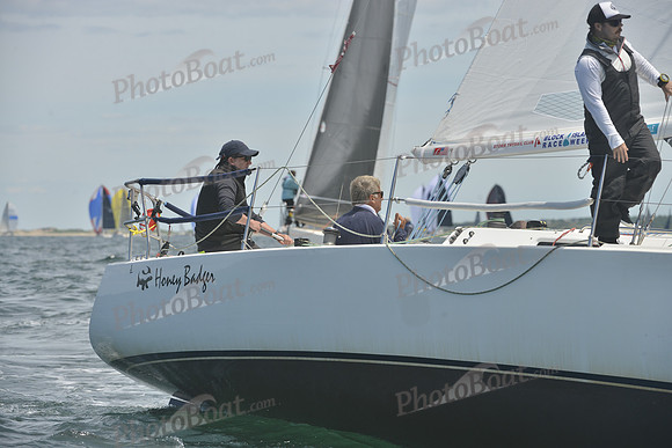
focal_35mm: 210
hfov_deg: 9.8
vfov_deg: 6.5
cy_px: 224
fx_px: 3921
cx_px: 336
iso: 280
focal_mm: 210
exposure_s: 1/800
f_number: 8
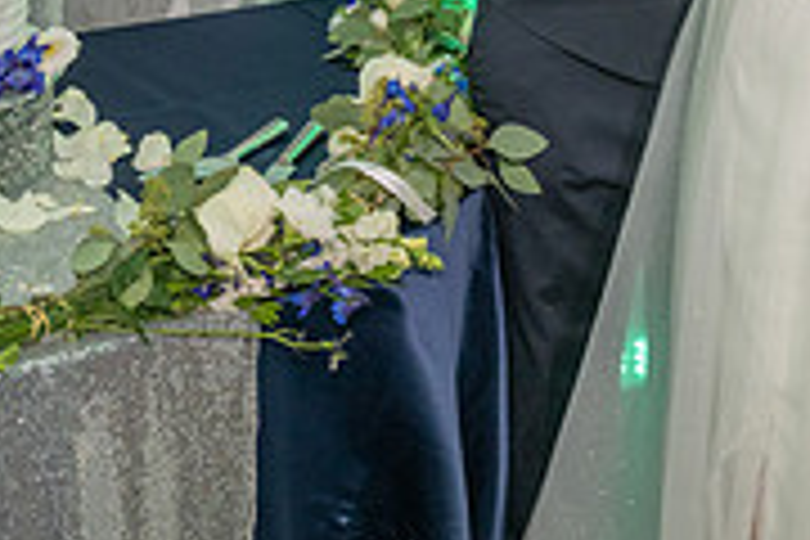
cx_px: 428
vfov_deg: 14.8
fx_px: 1957
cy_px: -227
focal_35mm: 87
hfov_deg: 23.4
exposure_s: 1/200
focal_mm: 27
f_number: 4.5
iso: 1600
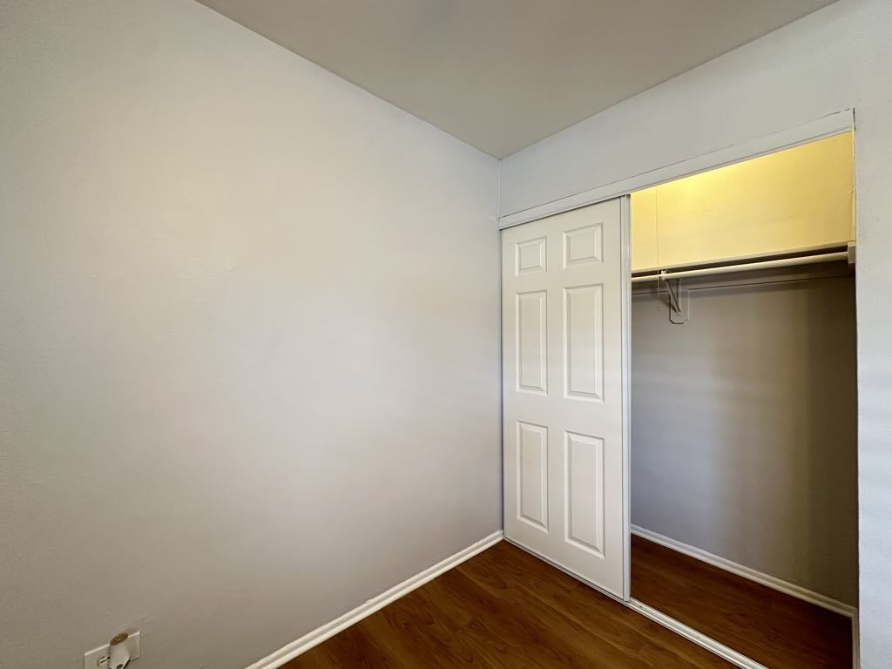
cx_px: 446
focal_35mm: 14
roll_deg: -0.2
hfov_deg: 102.1
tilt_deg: +0.9
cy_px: 334
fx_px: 361
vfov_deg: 85.7
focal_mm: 2.22
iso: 200
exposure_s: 1/60
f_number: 2.2
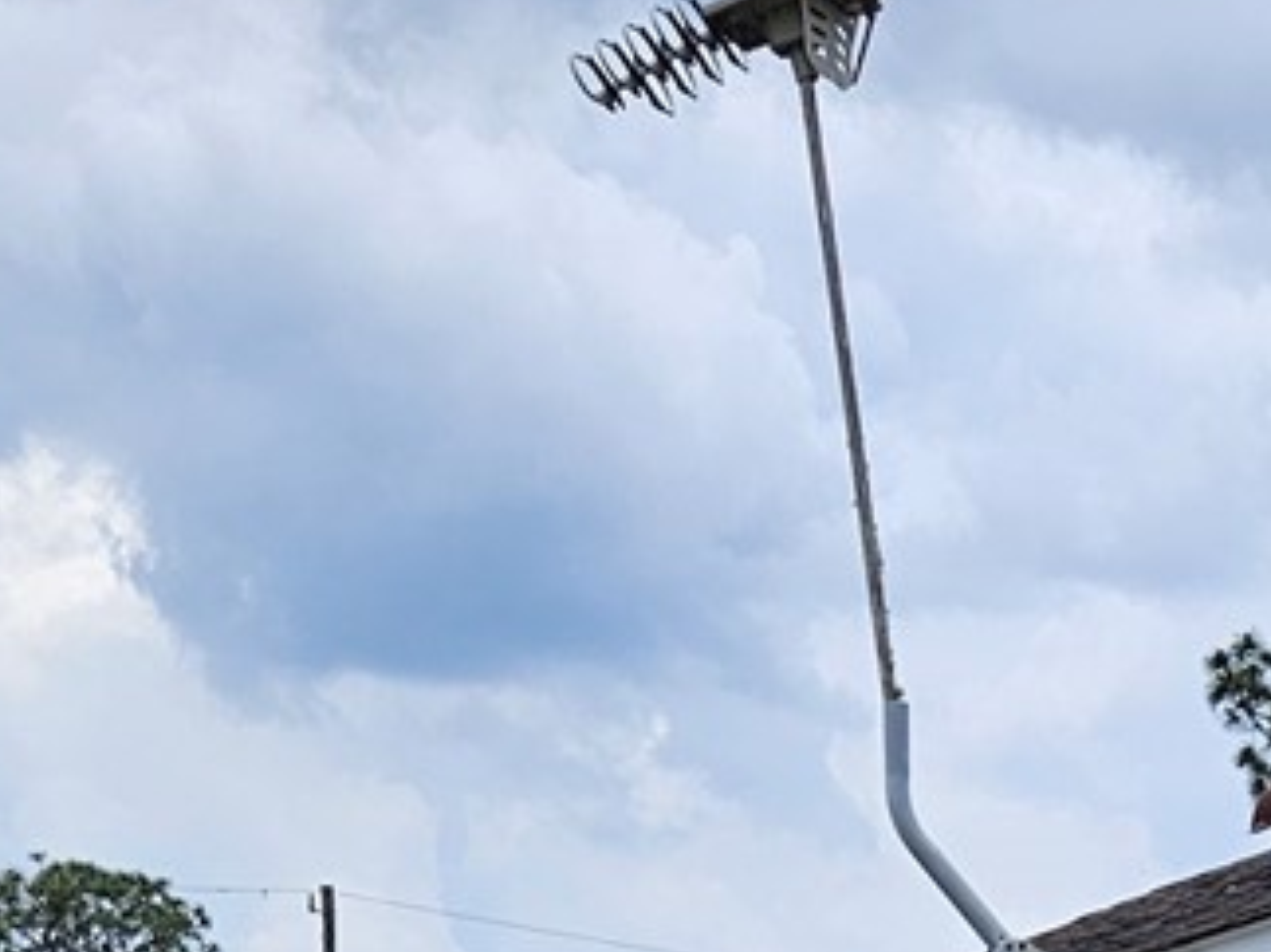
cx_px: 1539
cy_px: 2305
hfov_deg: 16.5
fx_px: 4184
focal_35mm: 114
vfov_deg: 10.9
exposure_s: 1/1723
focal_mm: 5.4
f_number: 1.8
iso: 25
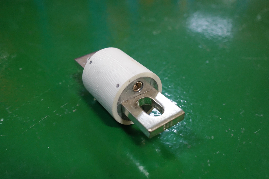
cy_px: 90
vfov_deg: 38.9
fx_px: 254
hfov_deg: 55.8
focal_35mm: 34
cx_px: 134
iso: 800
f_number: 2.8
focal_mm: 12.64
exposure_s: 1/30
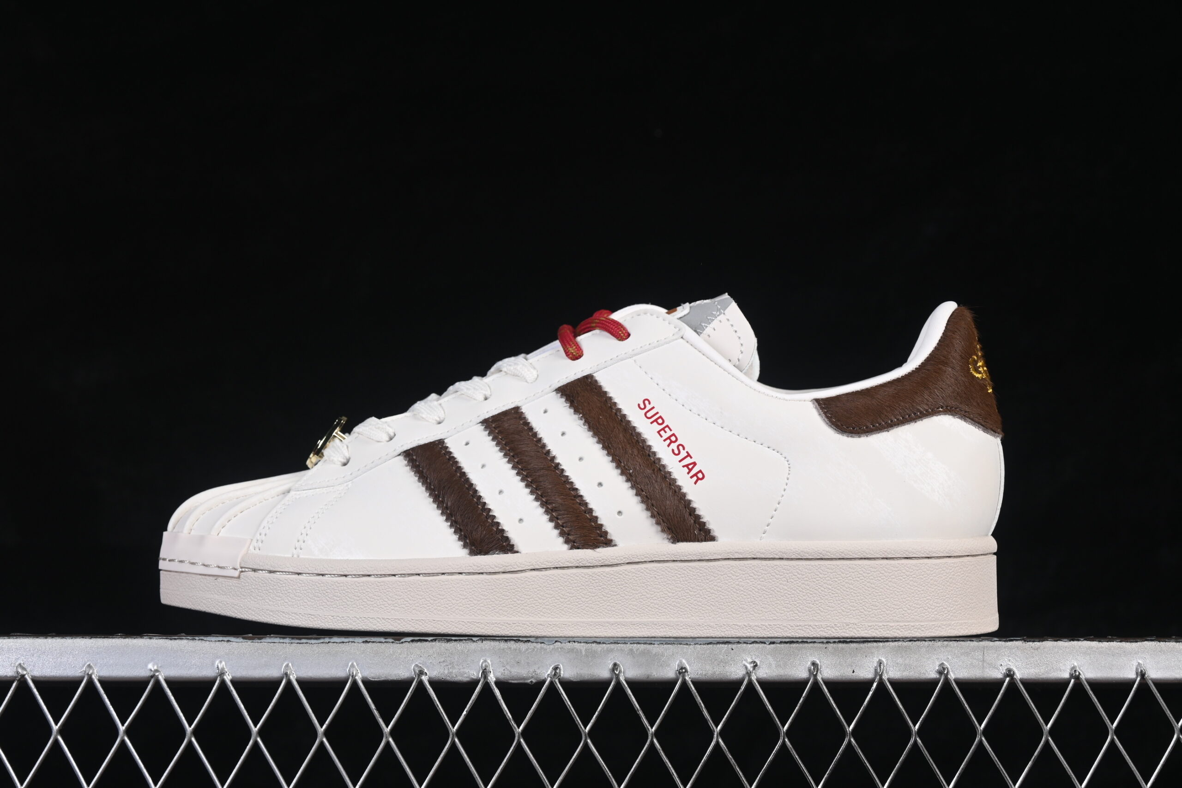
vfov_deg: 18.2
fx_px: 2462
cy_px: 394
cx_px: 591
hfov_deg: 27.0
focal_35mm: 75
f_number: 8
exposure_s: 1/80
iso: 160
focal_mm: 50
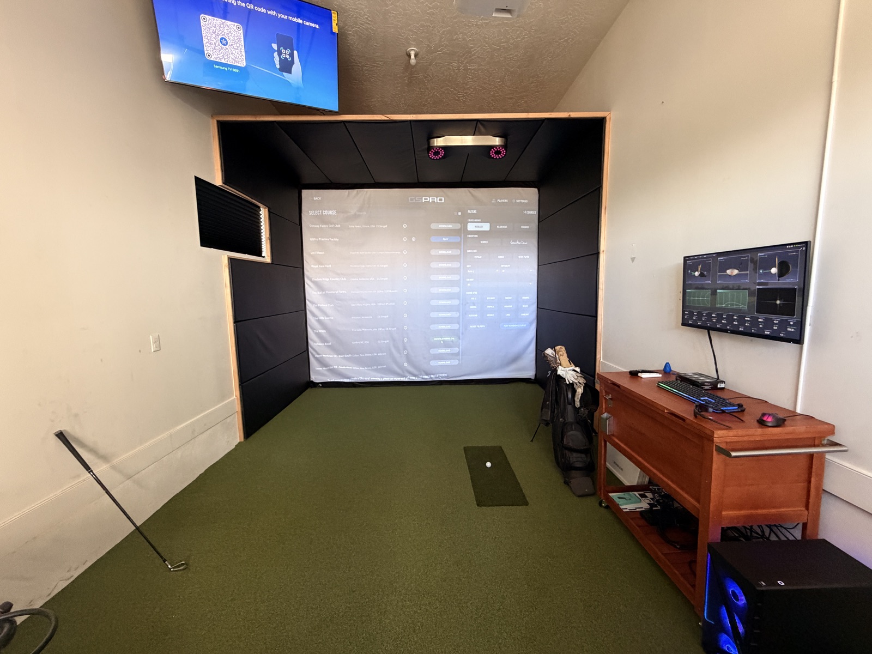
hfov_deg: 102.1
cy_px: 327
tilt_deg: -6.5
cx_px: 436
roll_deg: +1.6
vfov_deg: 85.7
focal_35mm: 14
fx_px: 353
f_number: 2.2
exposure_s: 1/58
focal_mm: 2.22
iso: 400
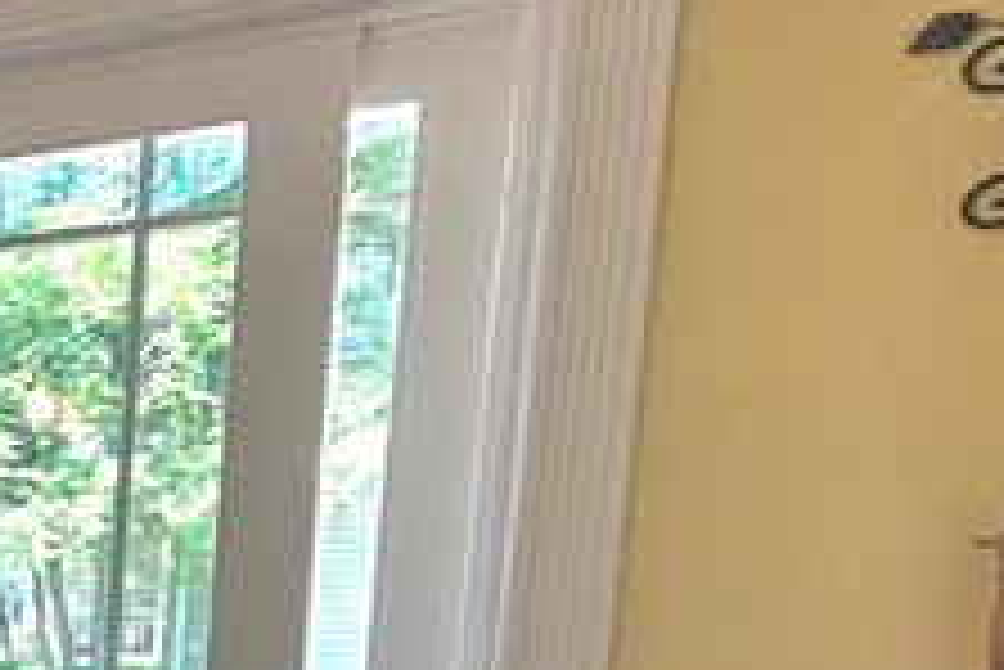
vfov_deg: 20.1
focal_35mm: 62
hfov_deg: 17.2
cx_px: -1193
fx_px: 1730
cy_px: 877
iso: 160
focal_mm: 2.2
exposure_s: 1/60.2
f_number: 2.2
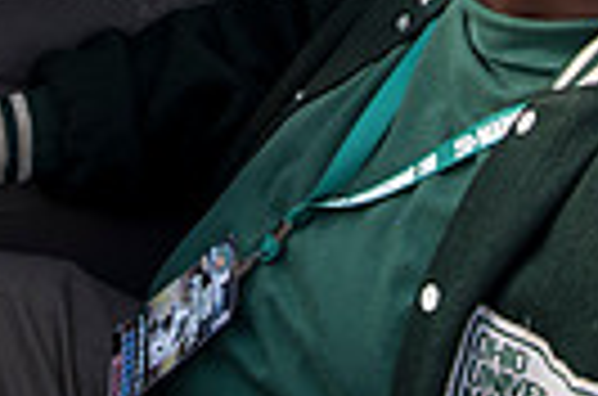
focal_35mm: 105
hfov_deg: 19.5
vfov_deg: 12.2
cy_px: -232
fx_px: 1740
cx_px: 229
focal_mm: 24
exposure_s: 1/320
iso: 250
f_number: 4.5
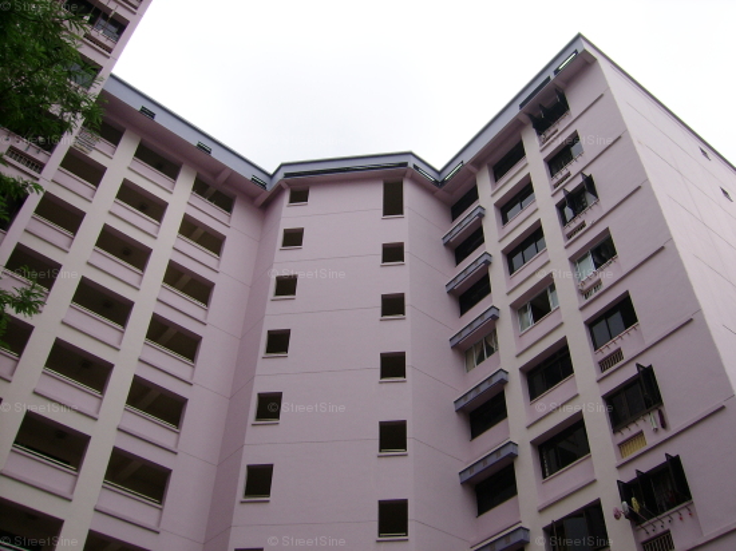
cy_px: 276
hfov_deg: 52.6
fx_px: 744
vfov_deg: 40.7
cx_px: 368
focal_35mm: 35
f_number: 5.8
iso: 50
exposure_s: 1/210
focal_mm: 5.95
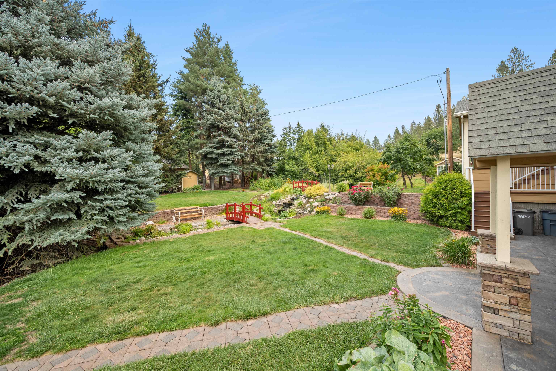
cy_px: 186
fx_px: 216
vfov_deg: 81.2
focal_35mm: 14
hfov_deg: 104.3
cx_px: 278
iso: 100
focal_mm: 14
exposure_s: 1/13
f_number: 8
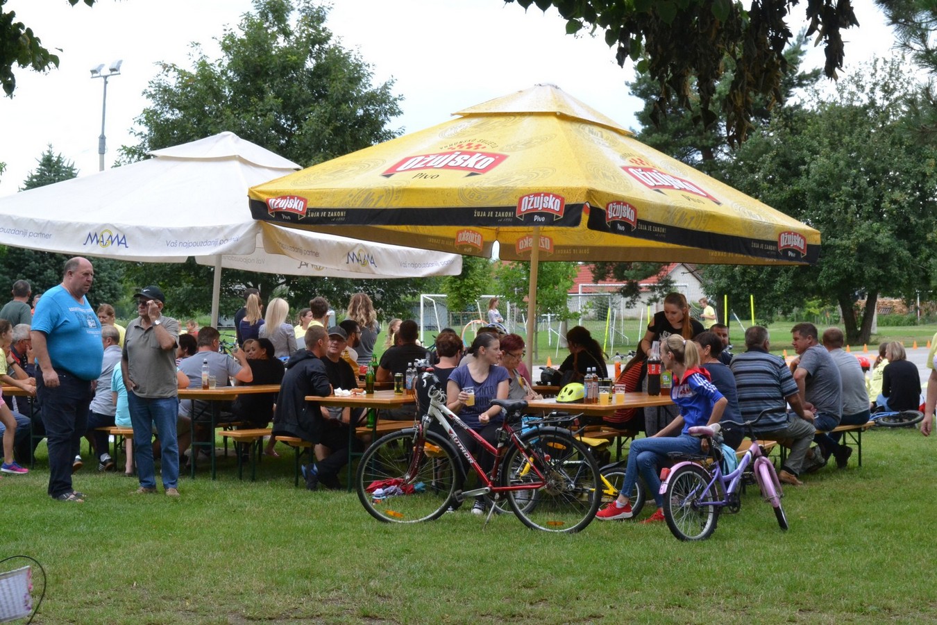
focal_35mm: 72
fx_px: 1874
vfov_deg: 18.9
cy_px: 312
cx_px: 468
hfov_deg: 28.1
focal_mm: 48
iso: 1600
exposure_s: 1/320
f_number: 14
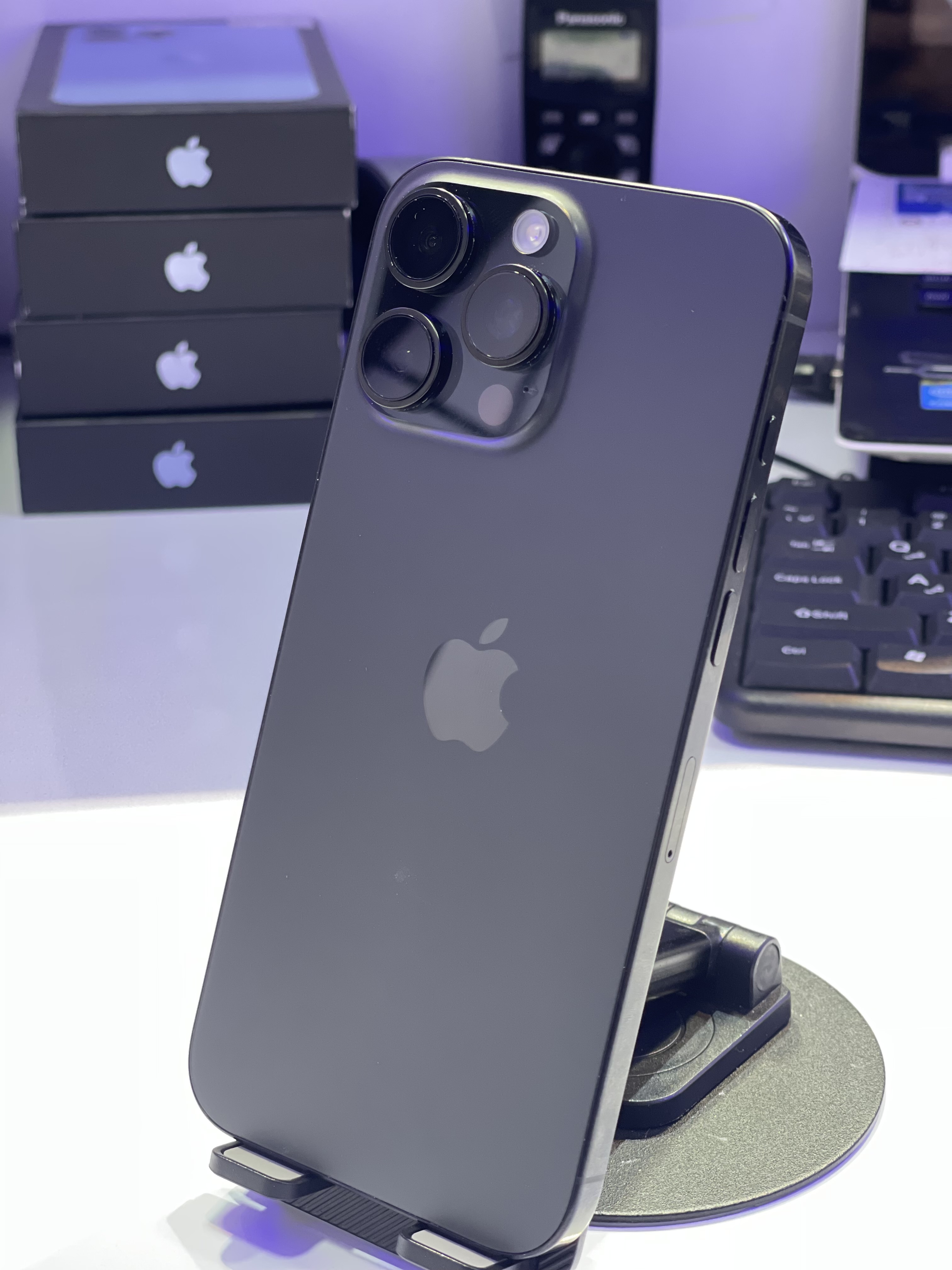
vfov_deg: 30.3
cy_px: 635
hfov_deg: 22.9
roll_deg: +0.0
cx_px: 476
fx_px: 2347
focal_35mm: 64
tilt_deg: -22.3
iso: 160
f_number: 2.2
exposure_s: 1/33
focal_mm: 7.5
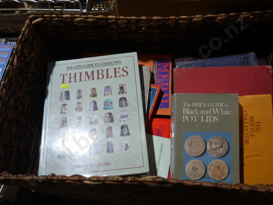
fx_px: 237
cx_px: 136
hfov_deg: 60.0
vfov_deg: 46.8
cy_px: 102
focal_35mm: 30
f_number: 3.6
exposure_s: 1/100
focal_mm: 15
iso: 200
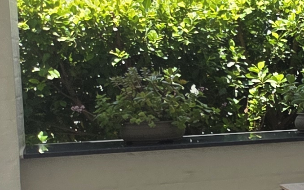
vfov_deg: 9.1
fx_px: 1193
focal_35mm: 144
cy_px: 107
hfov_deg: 10.8
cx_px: 858
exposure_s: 1/1328
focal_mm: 5.4
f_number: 1.8
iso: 80
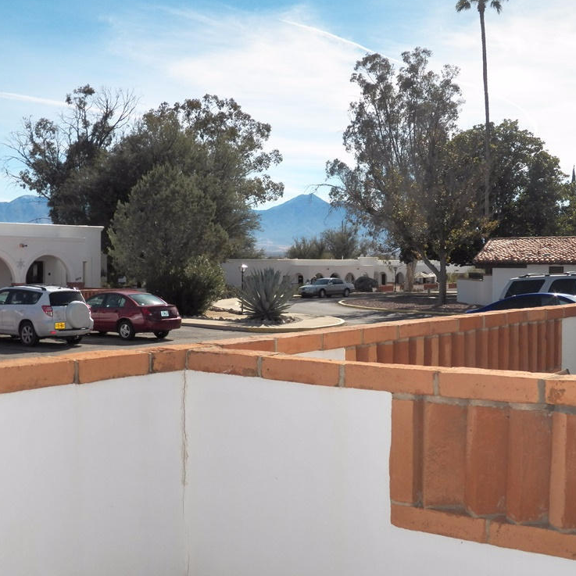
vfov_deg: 35.4
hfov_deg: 35.4
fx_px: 904
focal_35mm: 48
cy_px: 288
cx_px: 282
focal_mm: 7.1
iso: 125
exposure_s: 1/2000
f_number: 4
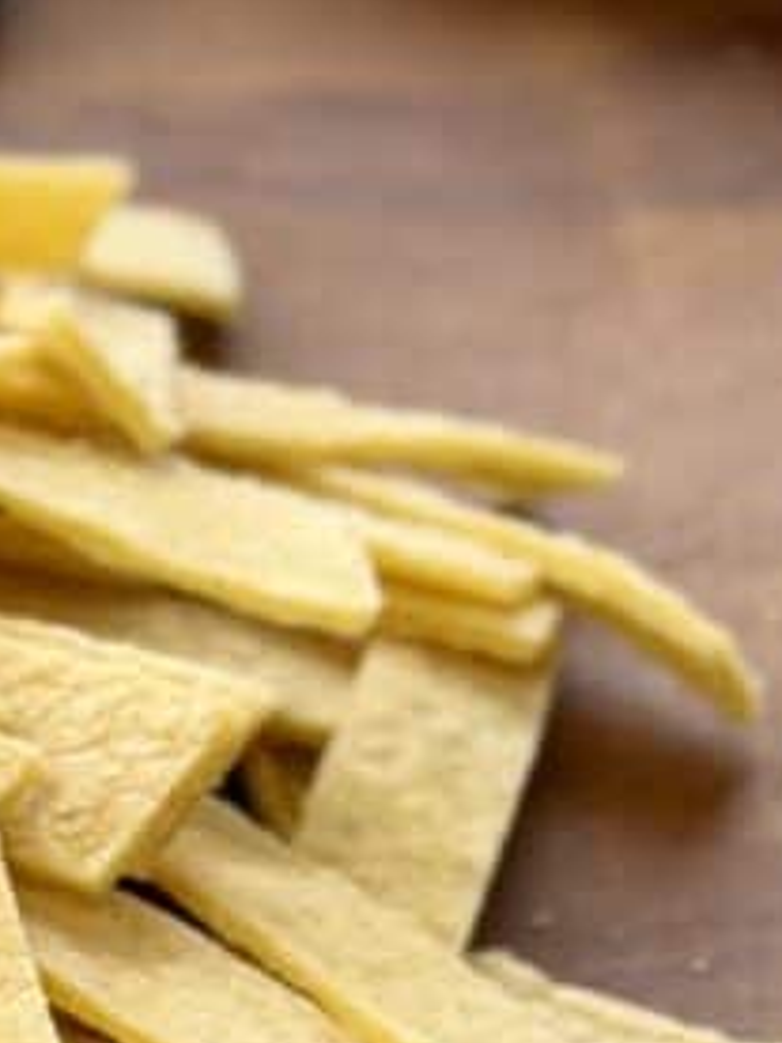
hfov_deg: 8.1
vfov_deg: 11.0
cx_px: -555
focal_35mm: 178
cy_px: 1073
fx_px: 5362
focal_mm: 6.76
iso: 64
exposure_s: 1/962
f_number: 1.78
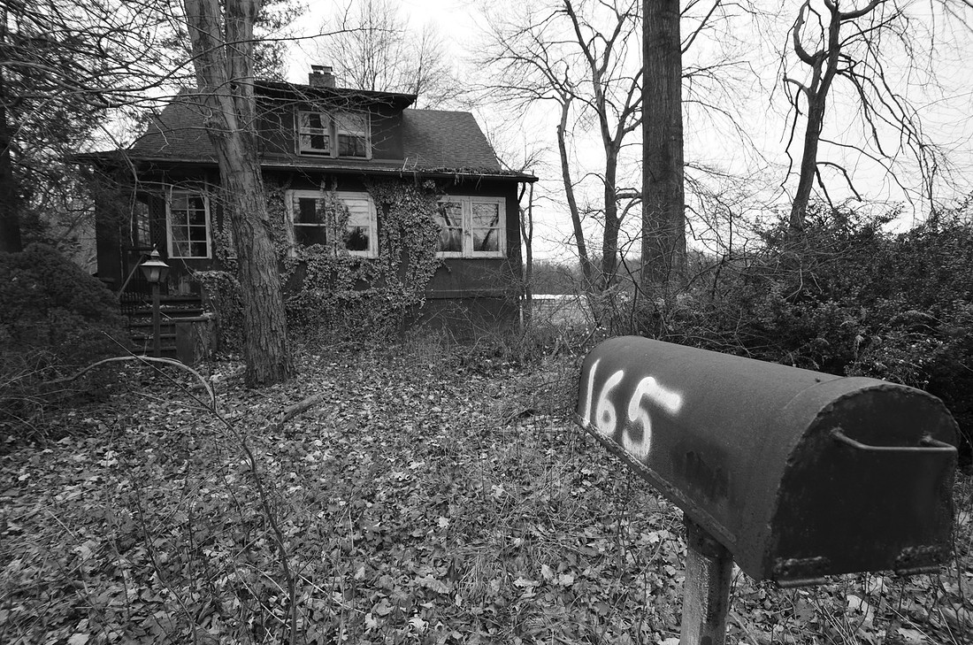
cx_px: 486
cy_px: 322
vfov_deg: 71.8
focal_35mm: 16
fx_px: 445
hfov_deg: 95.1
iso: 400
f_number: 6.3
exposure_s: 1/160
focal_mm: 11
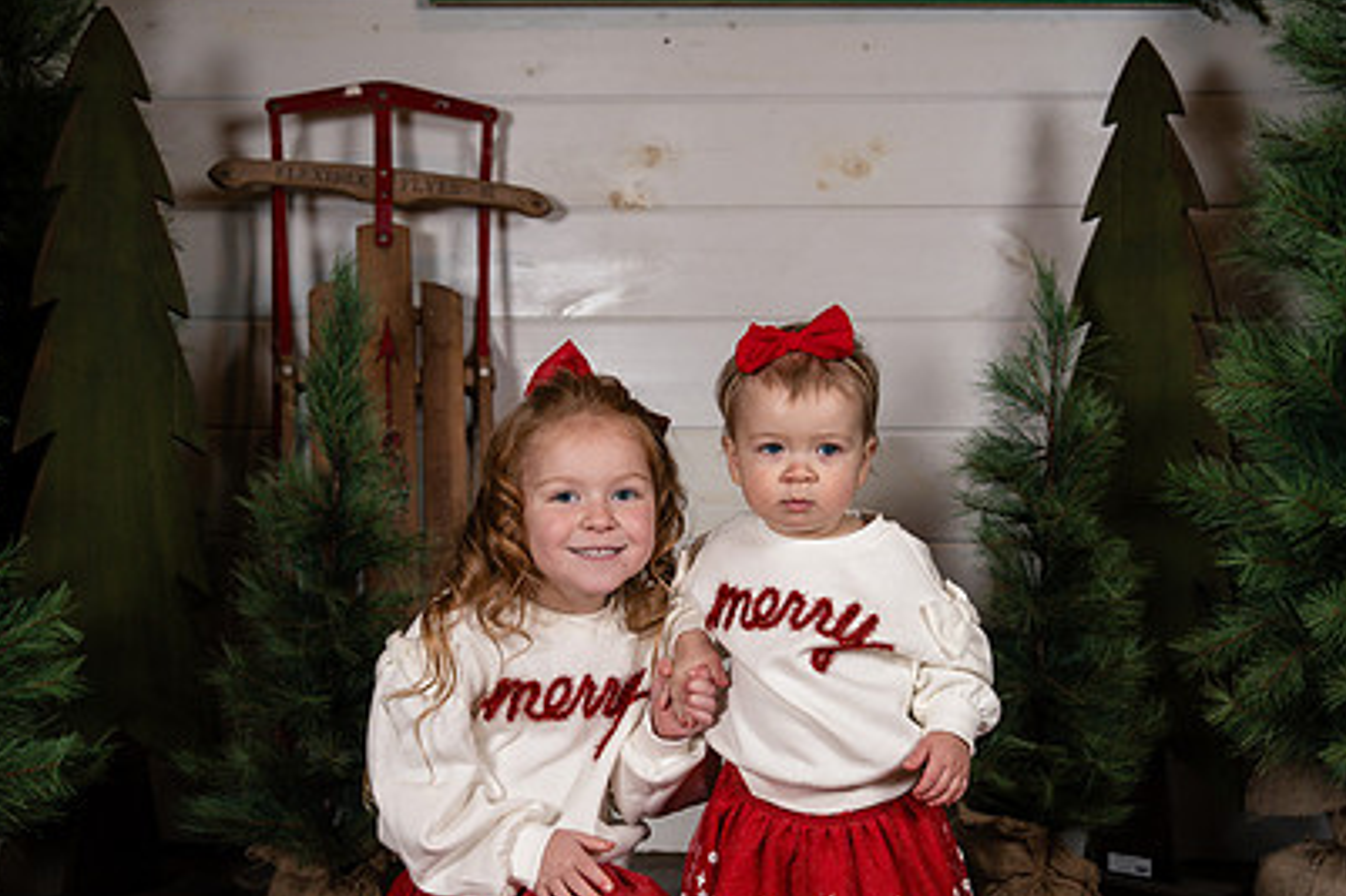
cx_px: 685
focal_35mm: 50
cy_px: 576
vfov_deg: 26.9
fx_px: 1869
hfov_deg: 39.6
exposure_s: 1/250
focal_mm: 34
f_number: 4
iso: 200
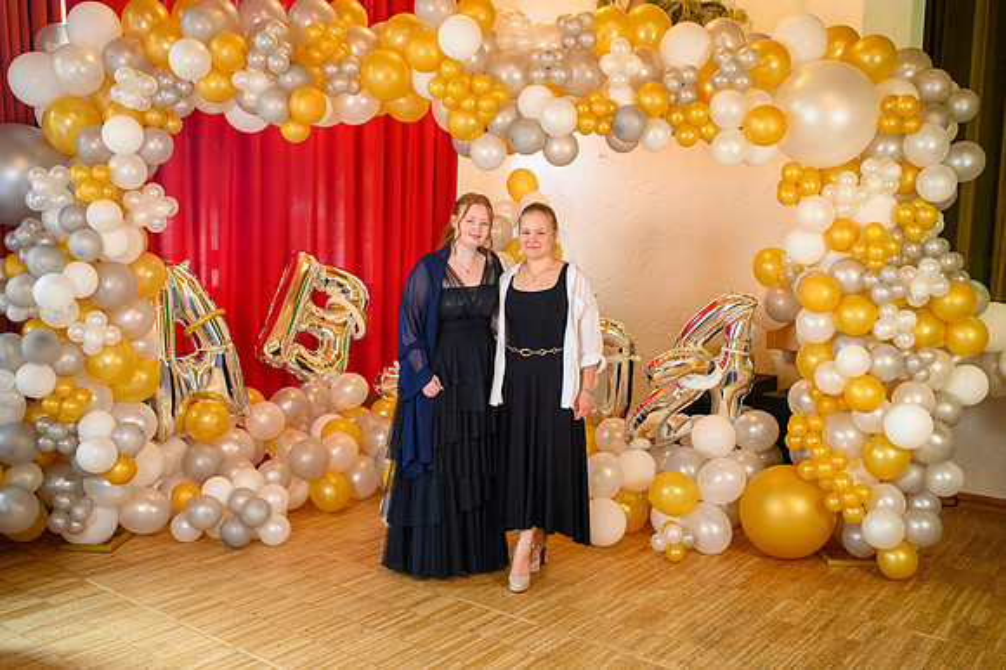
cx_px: 503
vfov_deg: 37.8
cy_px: 335
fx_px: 977
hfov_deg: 54.5
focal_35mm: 35
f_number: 3.5
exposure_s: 1/100
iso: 1250
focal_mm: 35
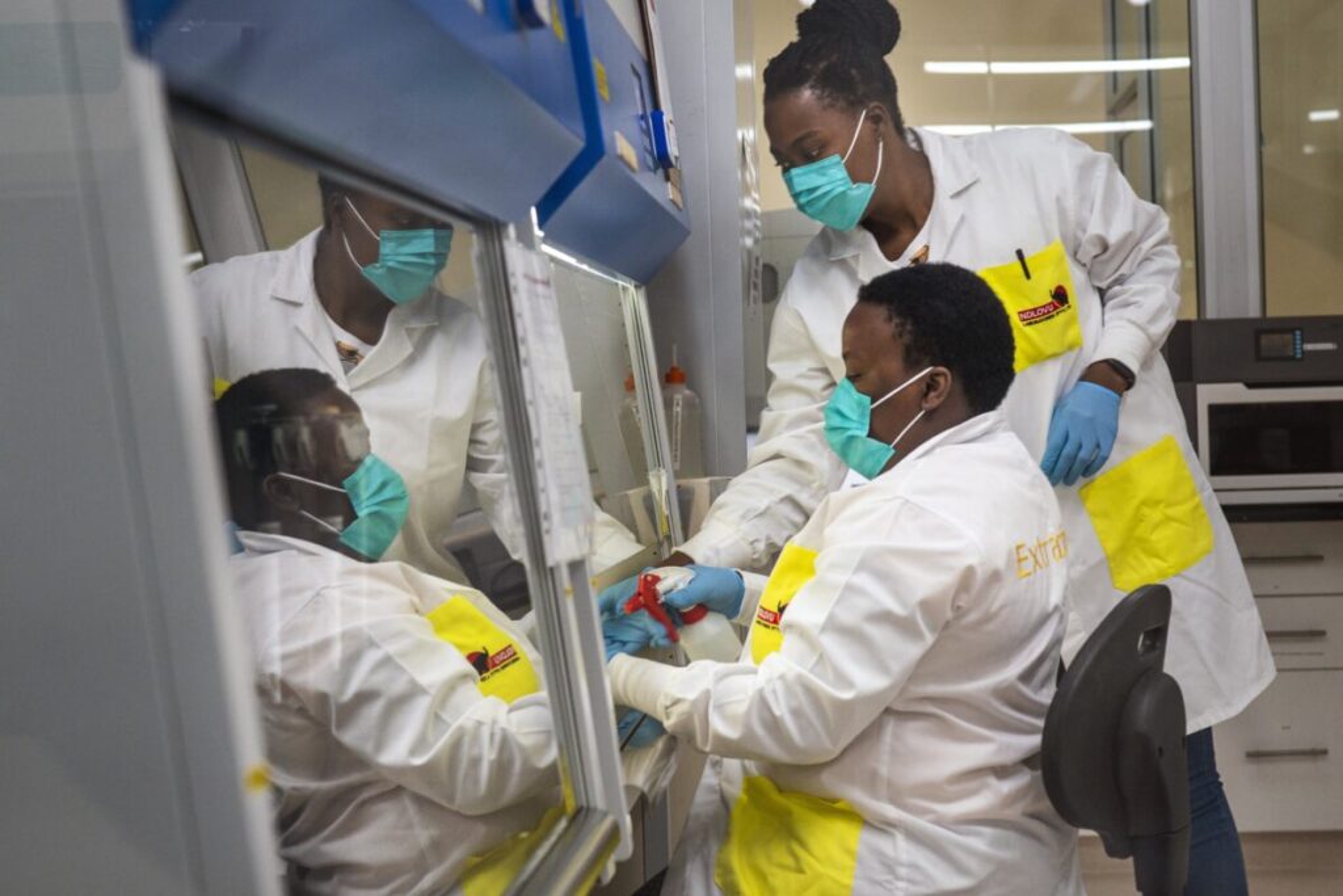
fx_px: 2798
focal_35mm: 75
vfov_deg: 18.2
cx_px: 672
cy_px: 448
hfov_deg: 27.0
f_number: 3.2
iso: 640
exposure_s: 1/125
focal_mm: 50
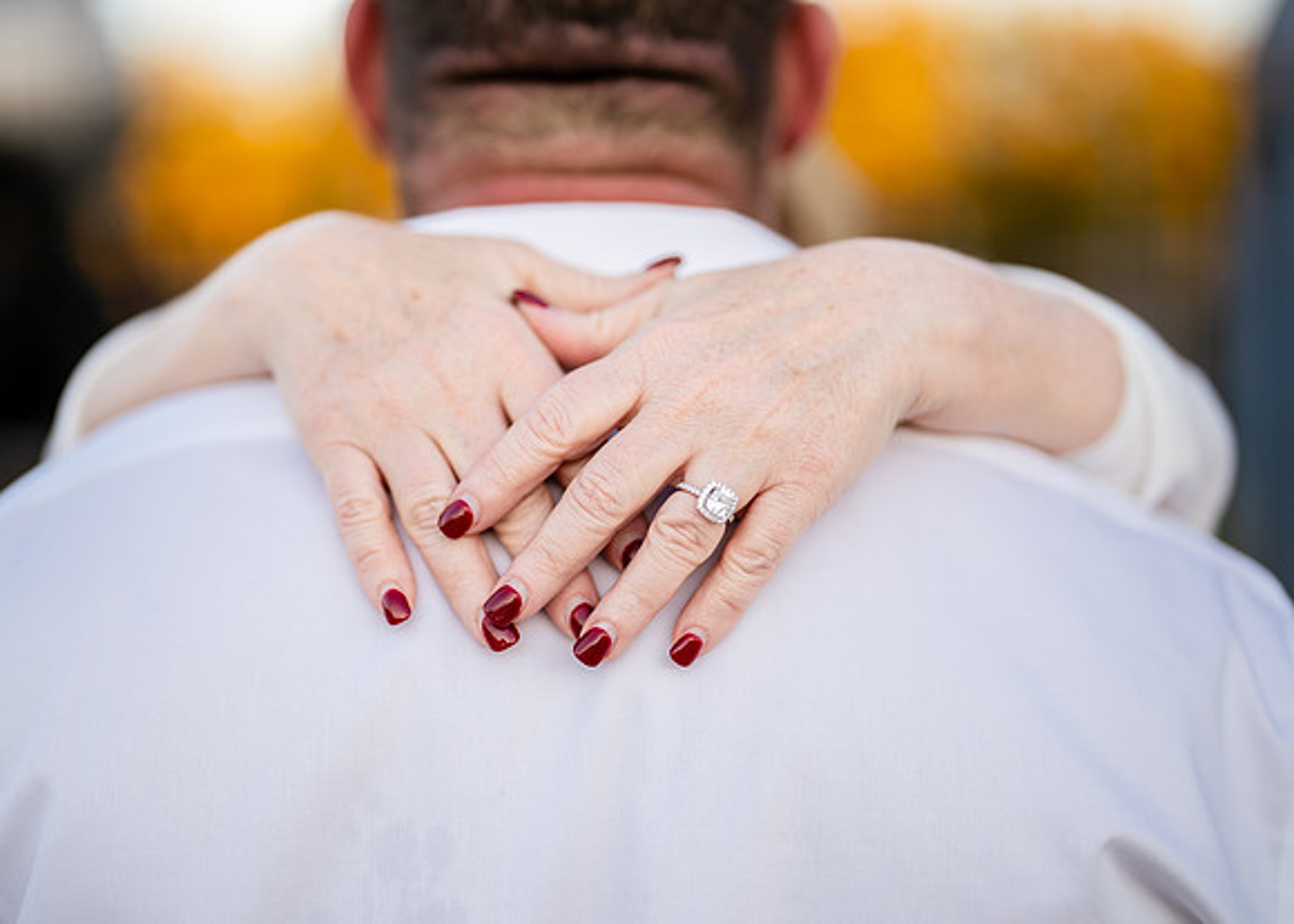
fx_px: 2007
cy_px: 477
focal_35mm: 55
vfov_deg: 25.9
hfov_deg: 35.7
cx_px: 589
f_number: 1.2
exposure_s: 1/800
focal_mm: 50
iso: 100
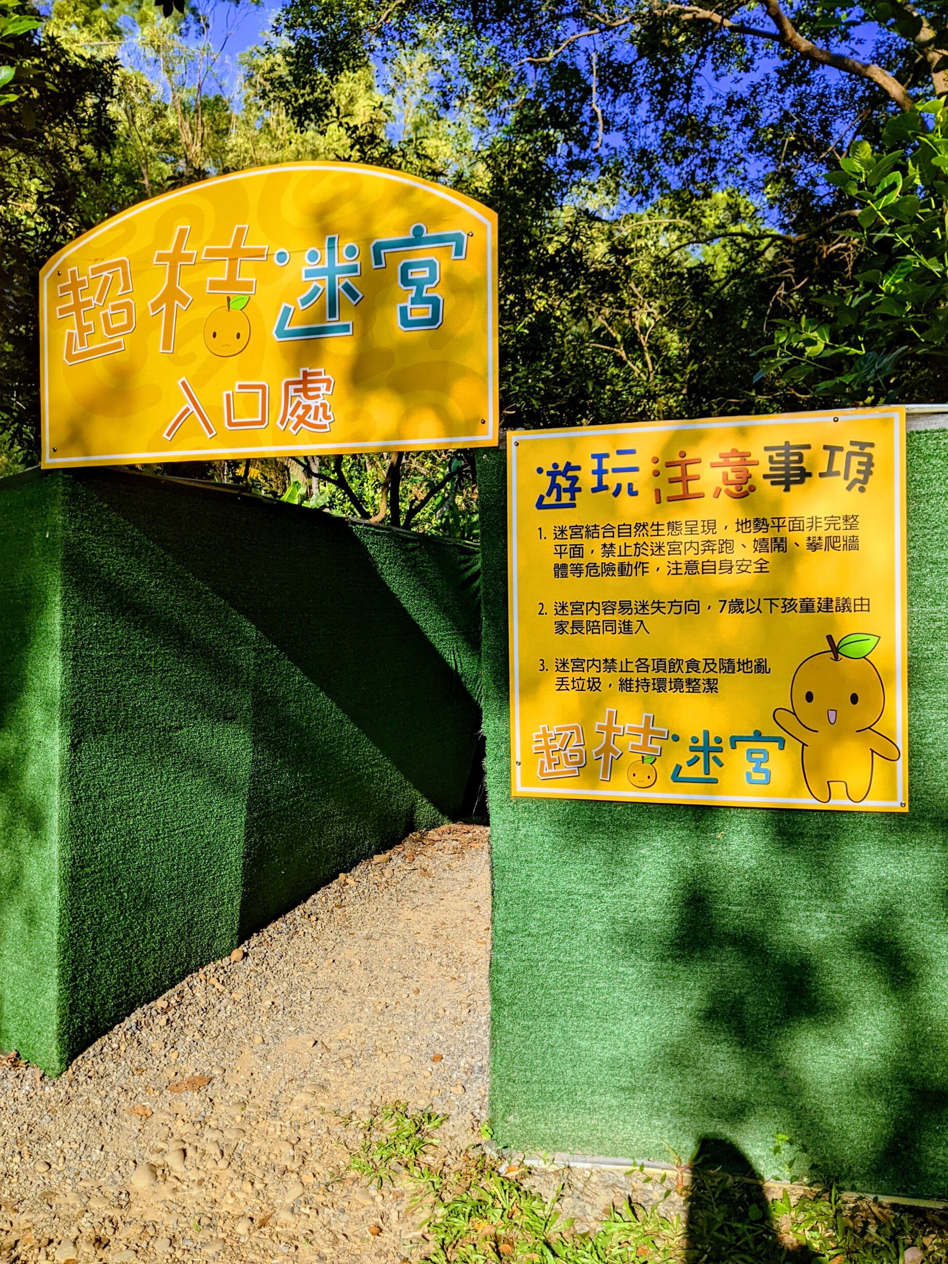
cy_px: 649
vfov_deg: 63.4
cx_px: 476
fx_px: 1023
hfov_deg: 49.7
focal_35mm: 28
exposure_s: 1/4695
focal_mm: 4.44
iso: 61
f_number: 1.8
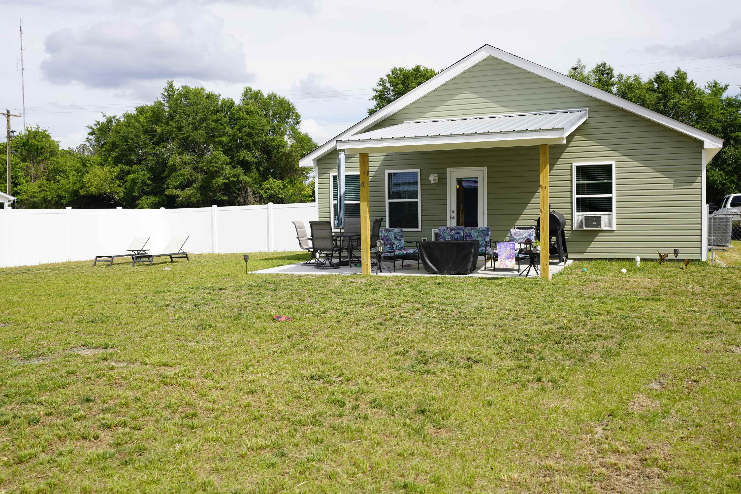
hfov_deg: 53.1
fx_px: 741
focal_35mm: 36
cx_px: 363
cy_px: 240
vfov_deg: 36.9
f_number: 5
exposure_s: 1/500
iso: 100
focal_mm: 35
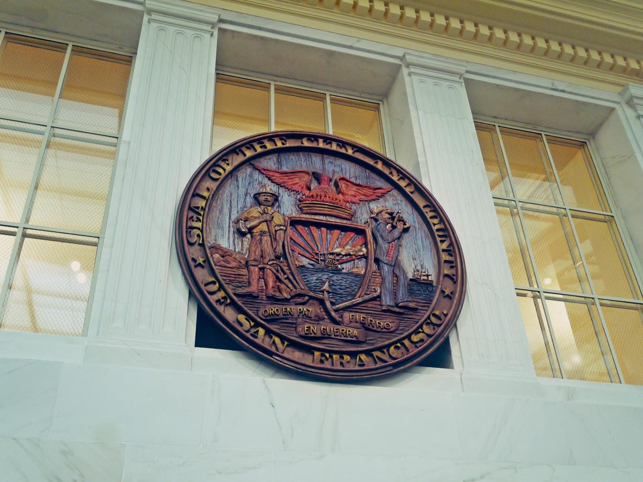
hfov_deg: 51.4
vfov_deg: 39.7
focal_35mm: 36
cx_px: 322
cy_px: 241
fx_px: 669
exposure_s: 1/60
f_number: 4.2
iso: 800
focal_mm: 18
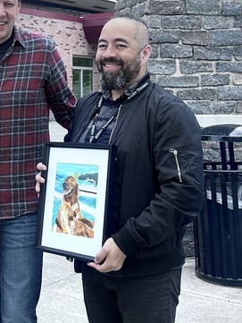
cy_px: 80
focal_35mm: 68
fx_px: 633
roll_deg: +0.4
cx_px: -13
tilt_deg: +2.3
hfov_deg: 20.7
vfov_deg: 28.1
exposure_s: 1/3356
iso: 80
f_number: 1.78
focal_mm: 6.86
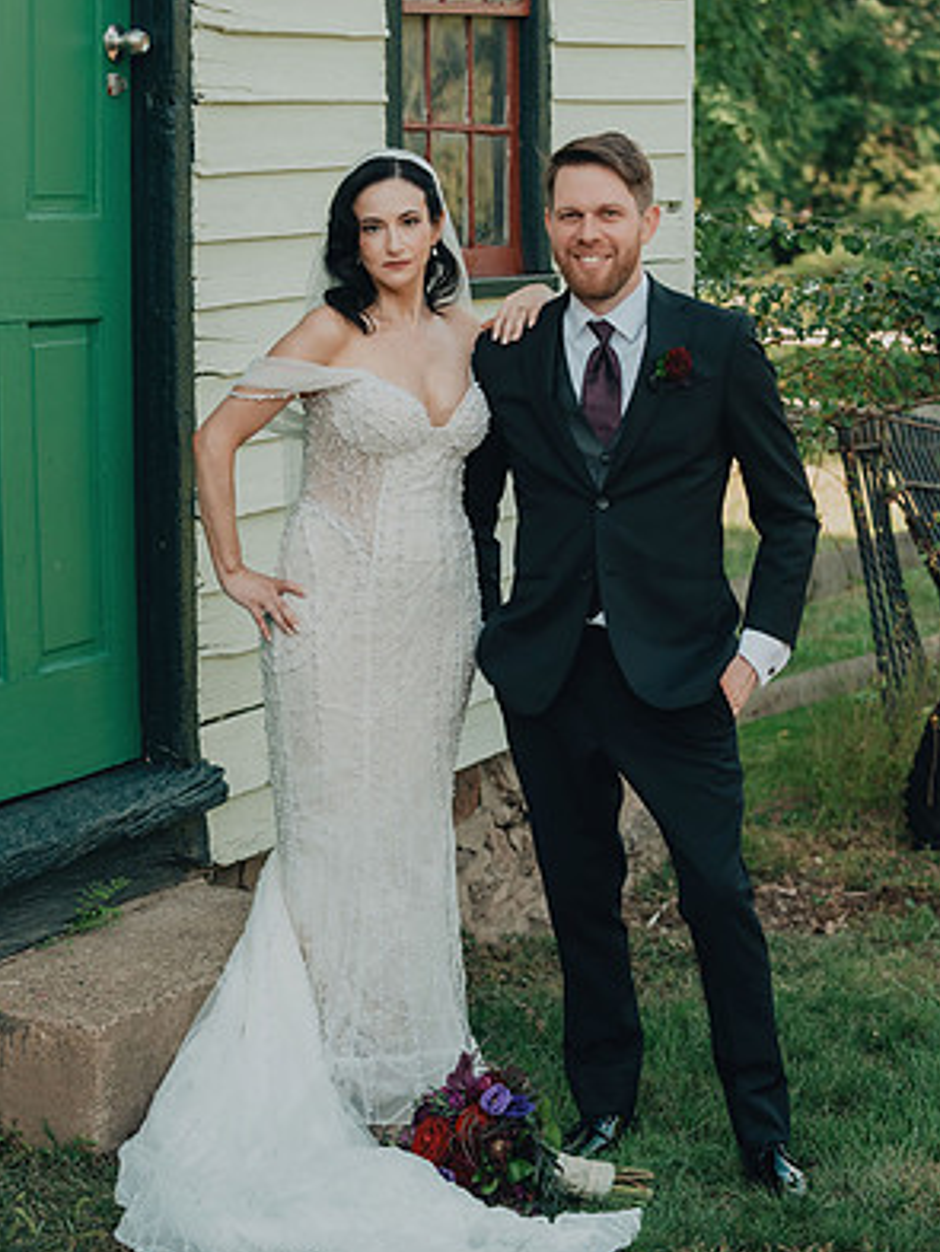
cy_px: 558
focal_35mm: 77
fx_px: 2786
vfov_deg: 25.3
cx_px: 475
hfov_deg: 19.1
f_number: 4
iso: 800
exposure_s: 1/1600
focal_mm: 70
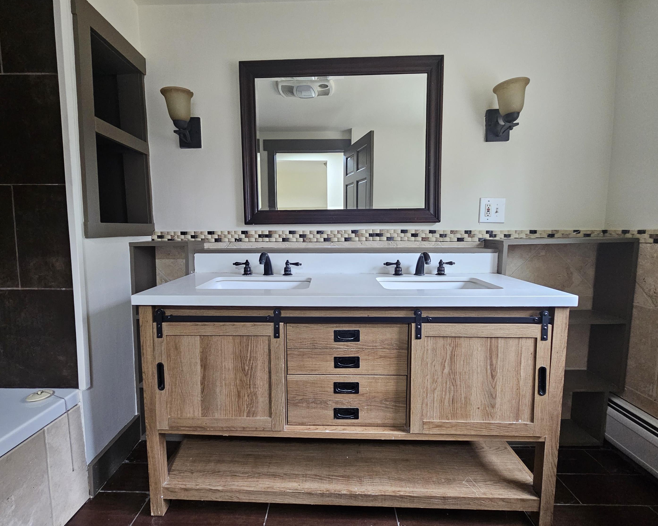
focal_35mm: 14
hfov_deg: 100.7
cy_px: 258
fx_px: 273
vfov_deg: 88.0
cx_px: 325
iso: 320
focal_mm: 2.2
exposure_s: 1/30
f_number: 2.2
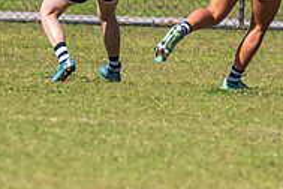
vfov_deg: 0.6
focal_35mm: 2136
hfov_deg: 1.0
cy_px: -61
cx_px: -251
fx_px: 16790
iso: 800
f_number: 8
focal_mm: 420
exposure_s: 1/2000
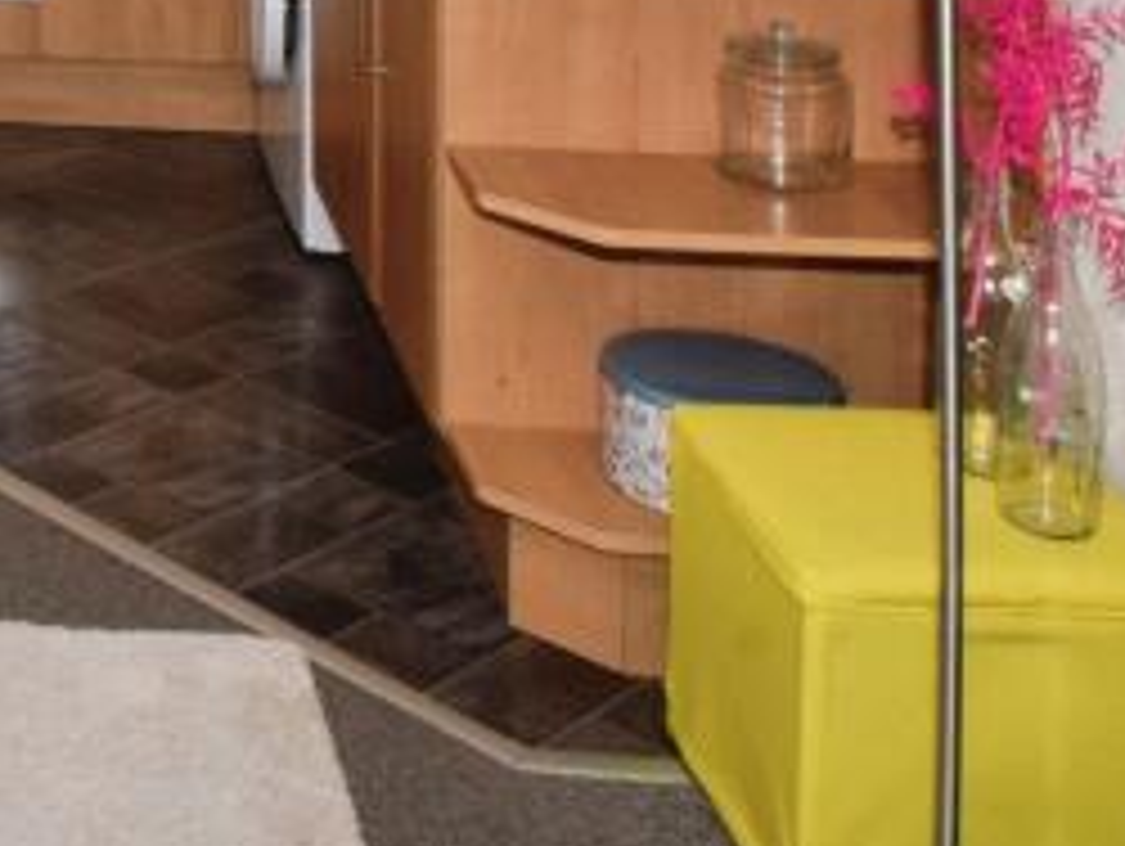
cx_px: -369
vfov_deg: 19.6
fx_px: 1919
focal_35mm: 59
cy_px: -610
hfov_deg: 27.0
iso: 1000
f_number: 16
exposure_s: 1/60
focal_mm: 10
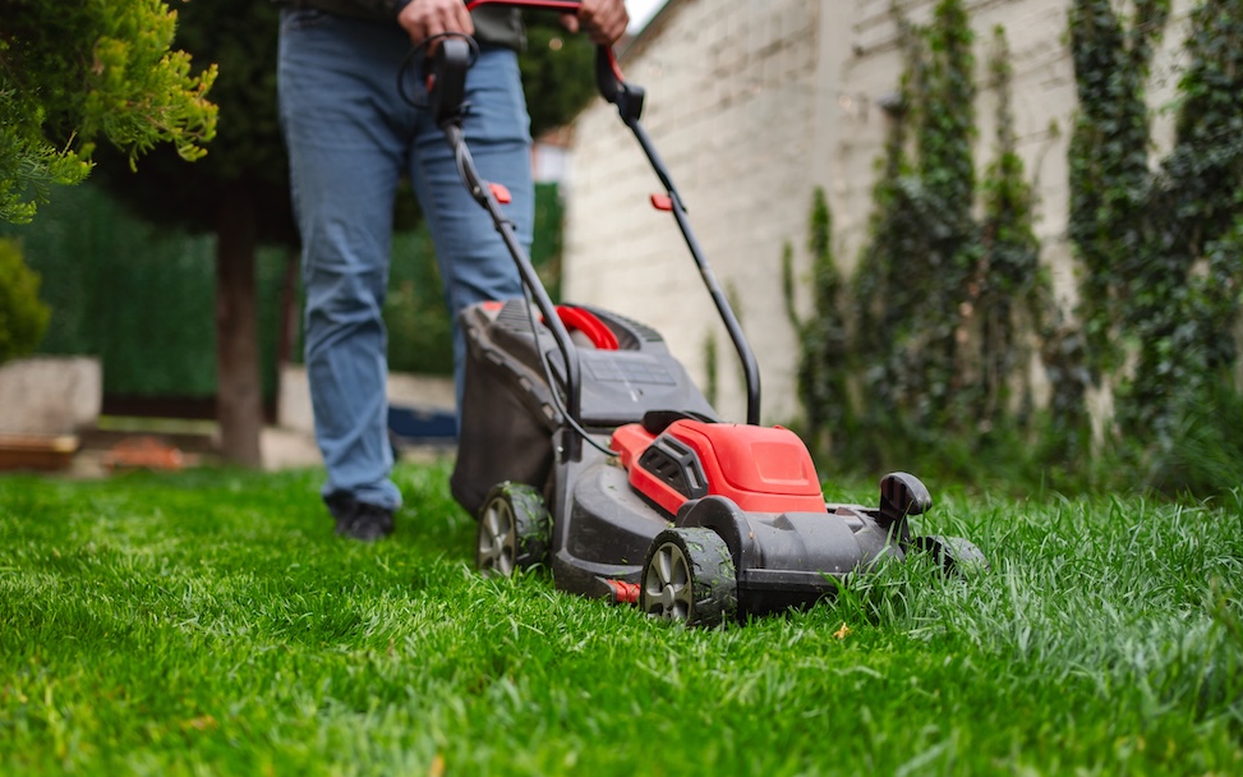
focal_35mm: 44
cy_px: 443
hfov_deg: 45.1
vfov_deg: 29.2
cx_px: 514
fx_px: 1490
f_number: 2
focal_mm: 35
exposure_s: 1/2000
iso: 100
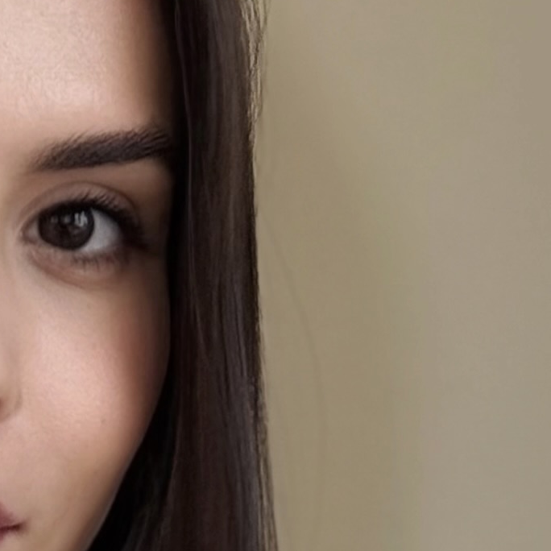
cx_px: -184
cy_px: 1071
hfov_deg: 6.9
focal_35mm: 250
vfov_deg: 6.8
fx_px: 4502
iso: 80
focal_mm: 6.76
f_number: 1.78
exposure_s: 1/307
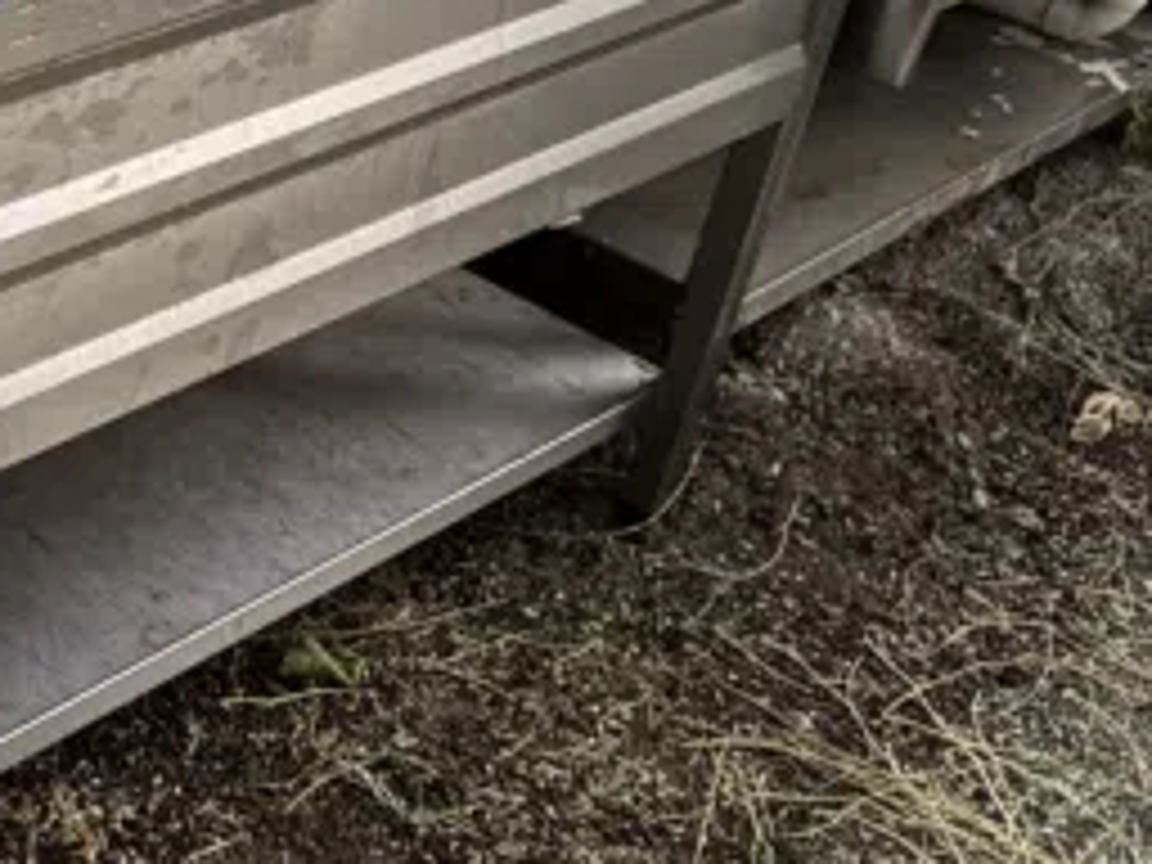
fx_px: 1997
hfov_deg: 28.6
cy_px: 428
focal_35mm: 60
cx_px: -171
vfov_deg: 24.4
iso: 1000
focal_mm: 6.76
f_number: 1.78
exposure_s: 1/13
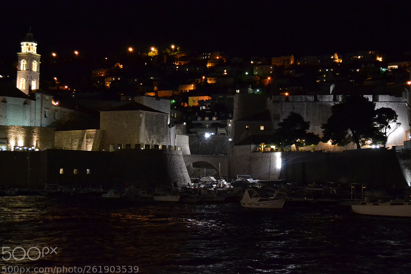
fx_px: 594
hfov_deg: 38.2
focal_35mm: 52
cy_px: 134
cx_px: 221
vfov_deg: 26.0
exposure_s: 1/13
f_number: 4.5
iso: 3200
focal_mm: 30
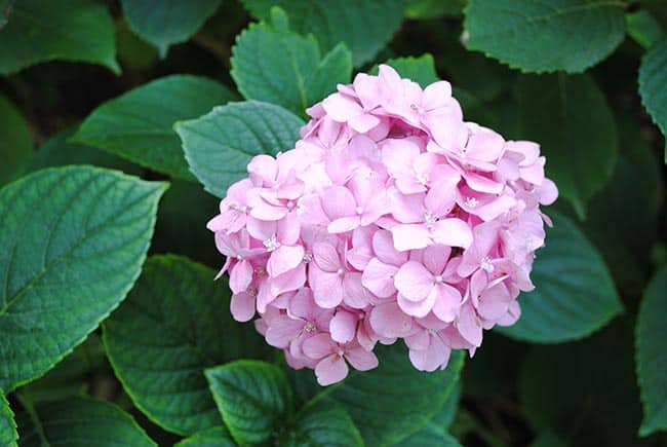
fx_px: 974
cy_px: 224
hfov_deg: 37.8
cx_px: 334
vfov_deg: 25.8
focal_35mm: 52
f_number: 5.3
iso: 100
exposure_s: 1/6
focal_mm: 35
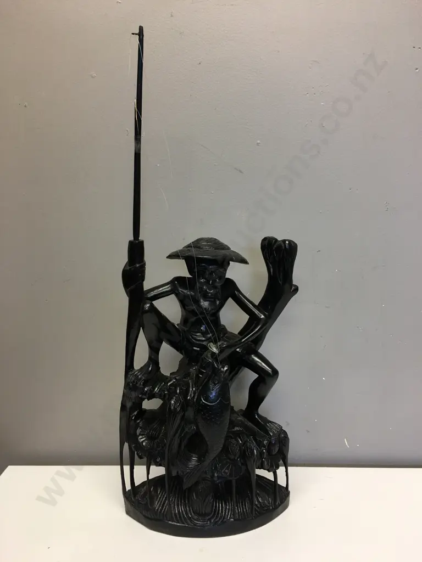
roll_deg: +0.4
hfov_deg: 48.2
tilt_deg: -9.1
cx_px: 211
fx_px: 471
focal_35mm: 29
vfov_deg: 61.7
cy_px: 281
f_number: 2.2
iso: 50
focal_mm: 4.15
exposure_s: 1/33
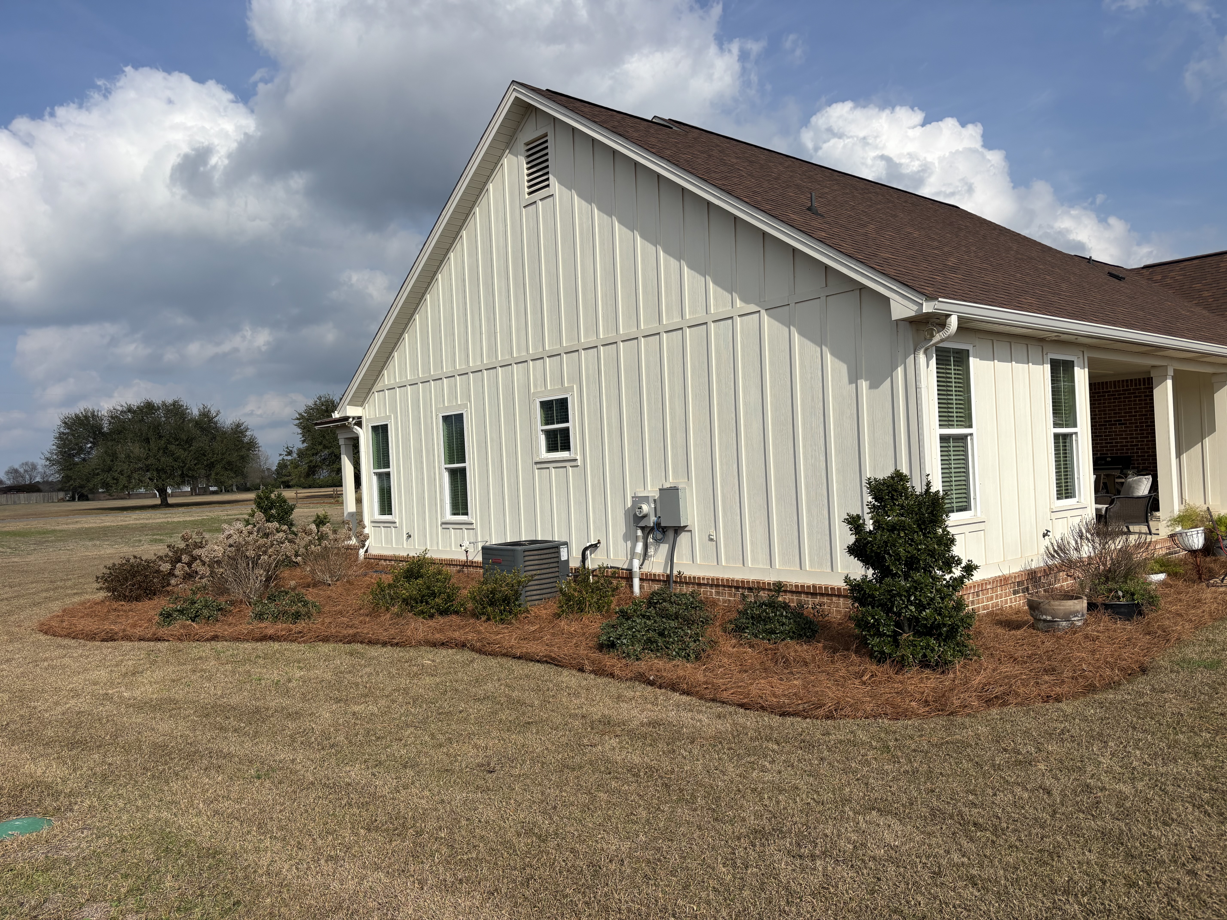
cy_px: 460
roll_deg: +2.5
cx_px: 614
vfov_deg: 53.1
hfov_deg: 67.3
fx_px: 922
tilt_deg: +0.6
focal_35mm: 26
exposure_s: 1/7194
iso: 50
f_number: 1.6
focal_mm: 5.96
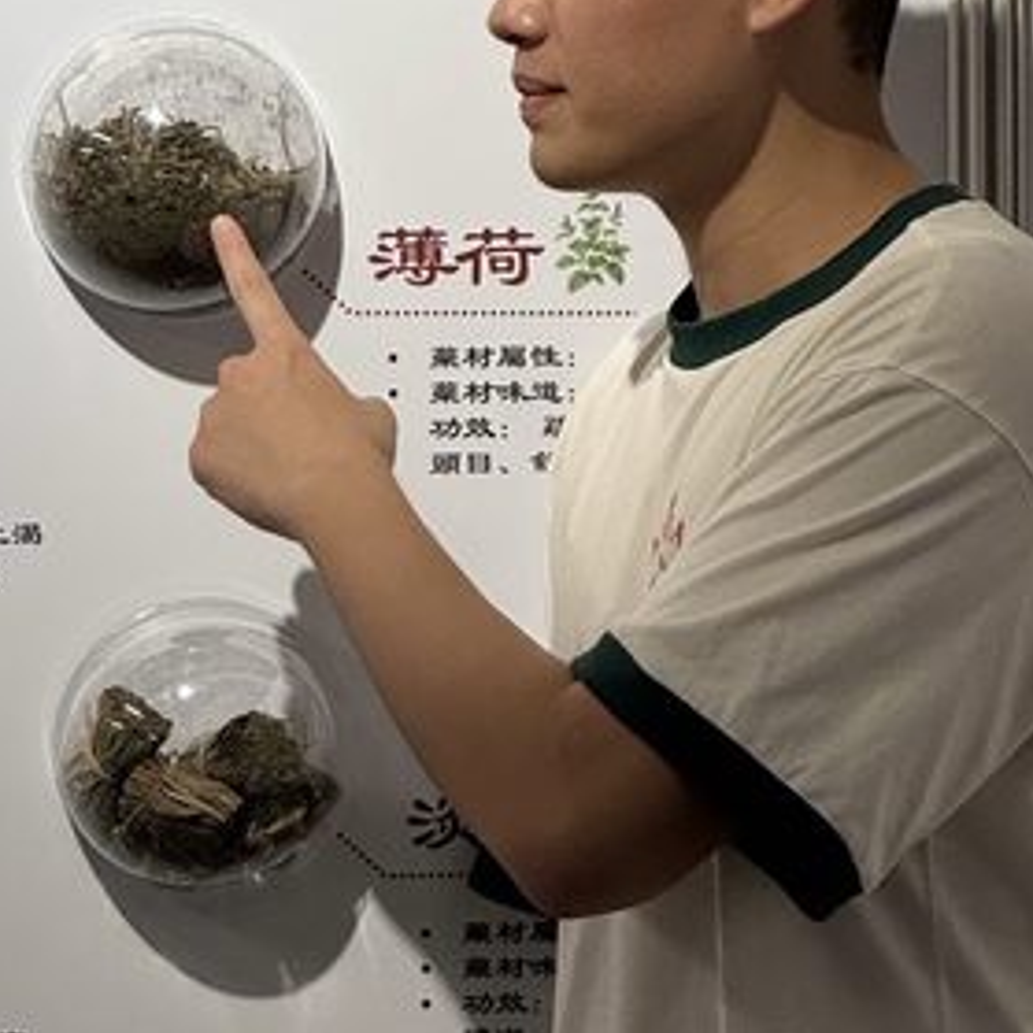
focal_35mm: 171
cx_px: 124
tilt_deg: +0.1
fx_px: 5773
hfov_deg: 10.2
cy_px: 322
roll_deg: +1.0
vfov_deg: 10.2
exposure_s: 1/120
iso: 160
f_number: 2.8
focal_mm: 9
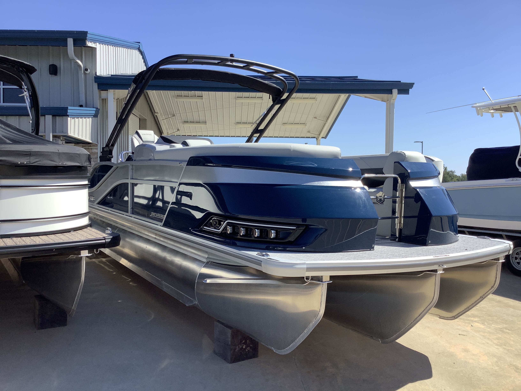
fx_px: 467
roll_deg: -0.3
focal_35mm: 31
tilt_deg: -1.4
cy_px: 196
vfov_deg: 45.4
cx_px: 260
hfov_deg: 58.4
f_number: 2.4
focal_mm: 3.3
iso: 25
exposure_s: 1/1072
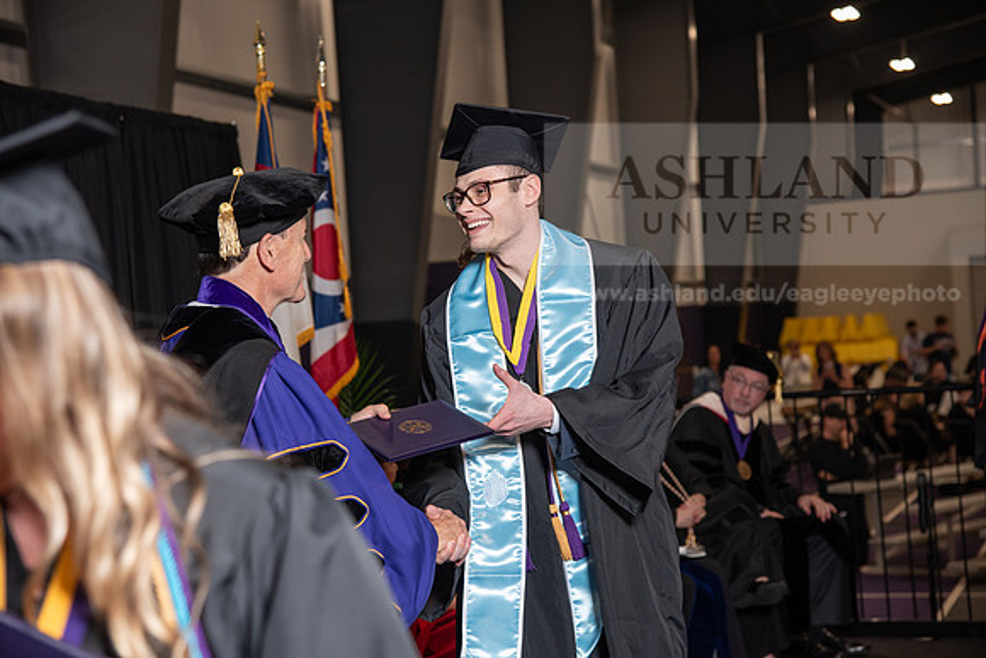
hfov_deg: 24.8
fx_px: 2246
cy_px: 329
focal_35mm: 82
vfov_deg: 16.7
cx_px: 493
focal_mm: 82
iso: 1000
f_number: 5
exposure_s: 1/200
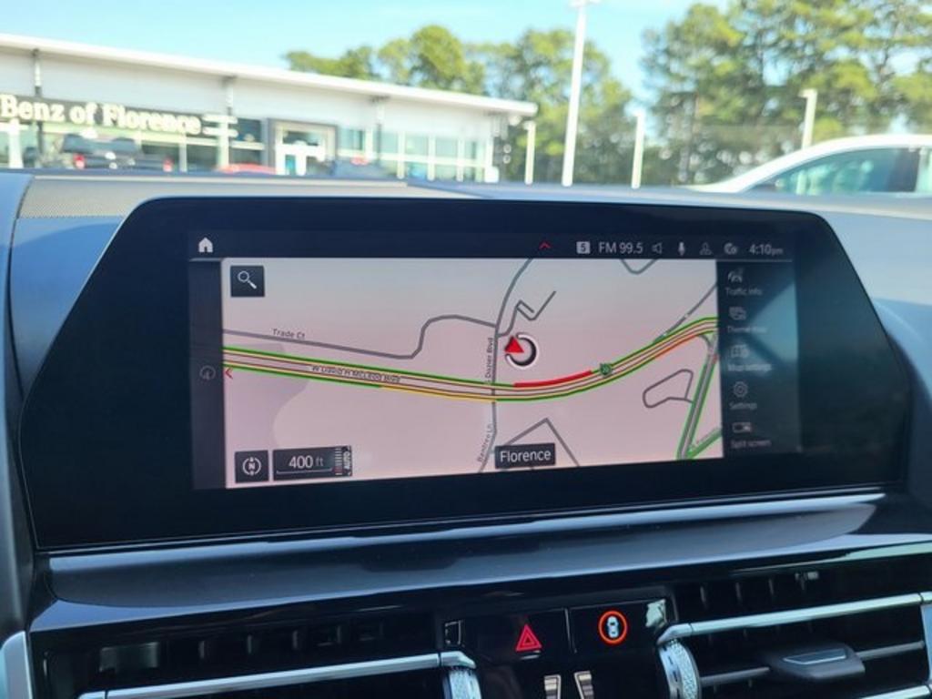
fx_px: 700
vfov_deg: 53.1
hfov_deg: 67.3
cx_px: 466
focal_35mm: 26
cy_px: 350
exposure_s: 1/389
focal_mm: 5.4
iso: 40
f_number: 1.8
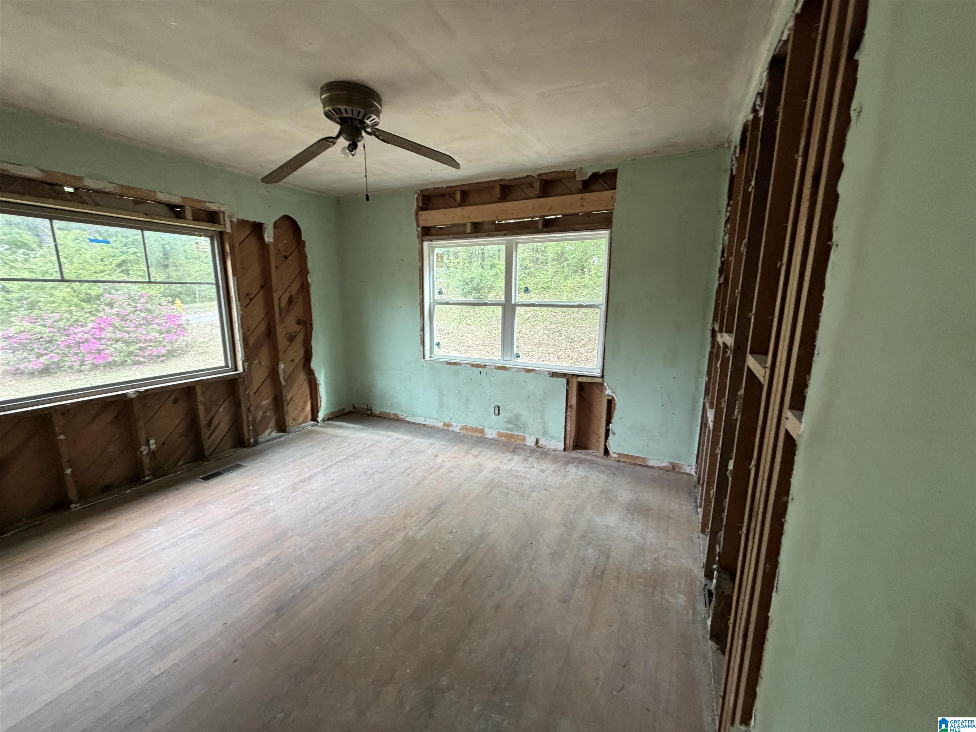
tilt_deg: -12.3
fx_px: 395
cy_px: 366
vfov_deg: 85.7
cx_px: 488
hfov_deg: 102.1
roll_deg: +0.9
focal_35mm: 14
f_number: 2.2
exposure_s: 1/121
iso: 250
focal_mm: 2.22
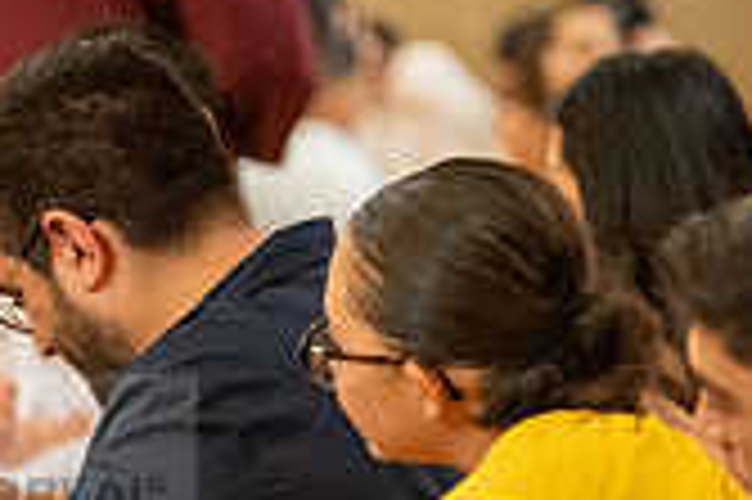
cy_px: 480
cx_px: -185
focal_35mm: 435
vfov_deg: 3.2
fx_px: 9078
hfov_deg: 4.7
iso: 2000
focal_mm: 125
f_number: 2.8
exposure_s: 1/160
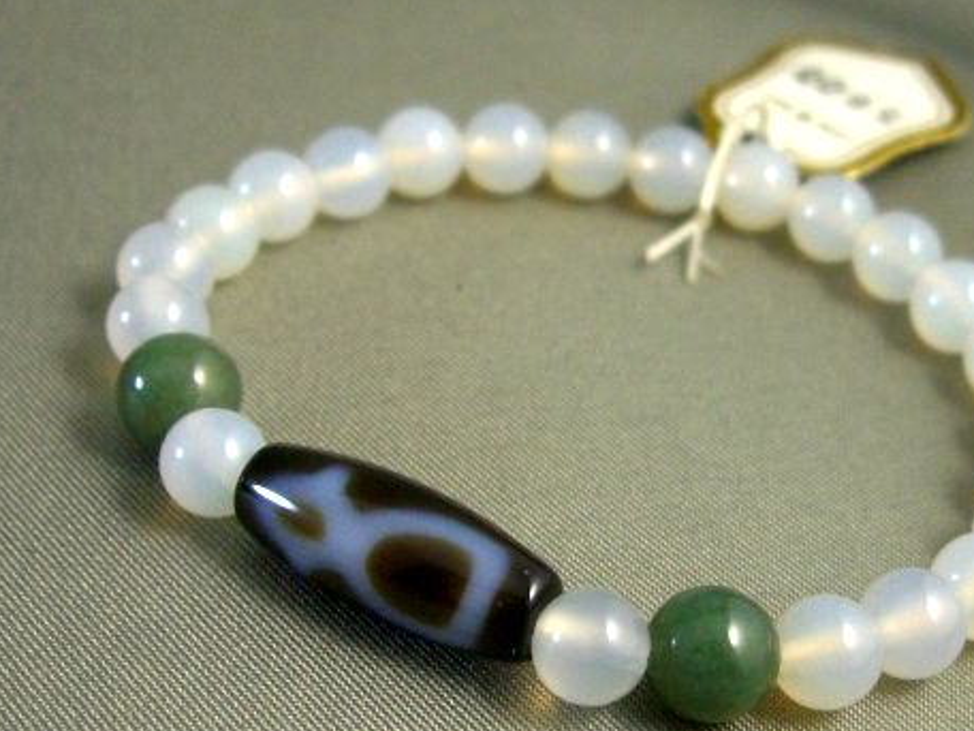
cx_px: 587
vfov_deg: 29.1
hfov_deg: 38.0
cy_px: 389
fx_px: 1407
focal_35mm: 50
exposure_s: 1/80
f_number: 2.8
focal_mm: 7.9
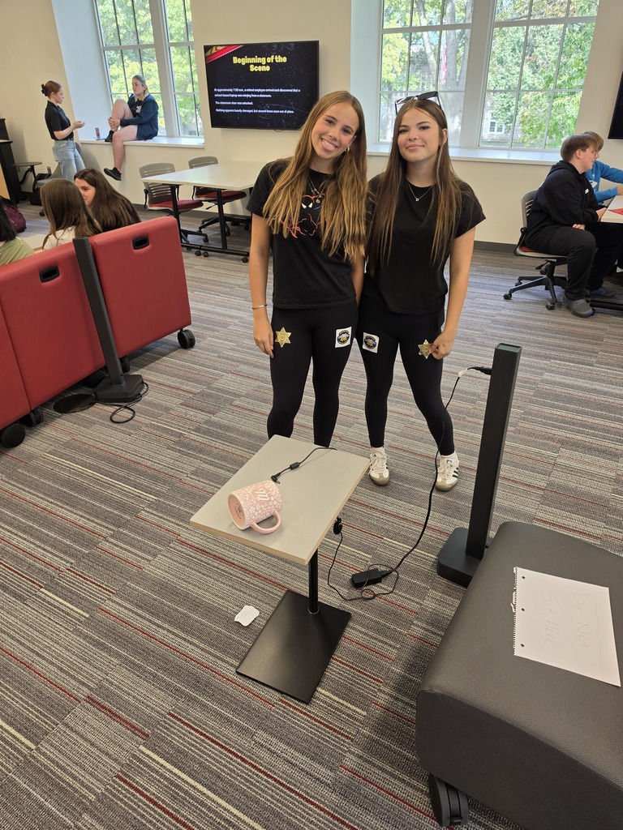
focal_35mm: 23
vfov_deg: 73.9
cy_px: 415
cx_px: 312
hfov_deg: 58.9
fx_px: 552
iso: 40
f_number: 1.4
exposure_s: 1/180
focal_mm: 6.5
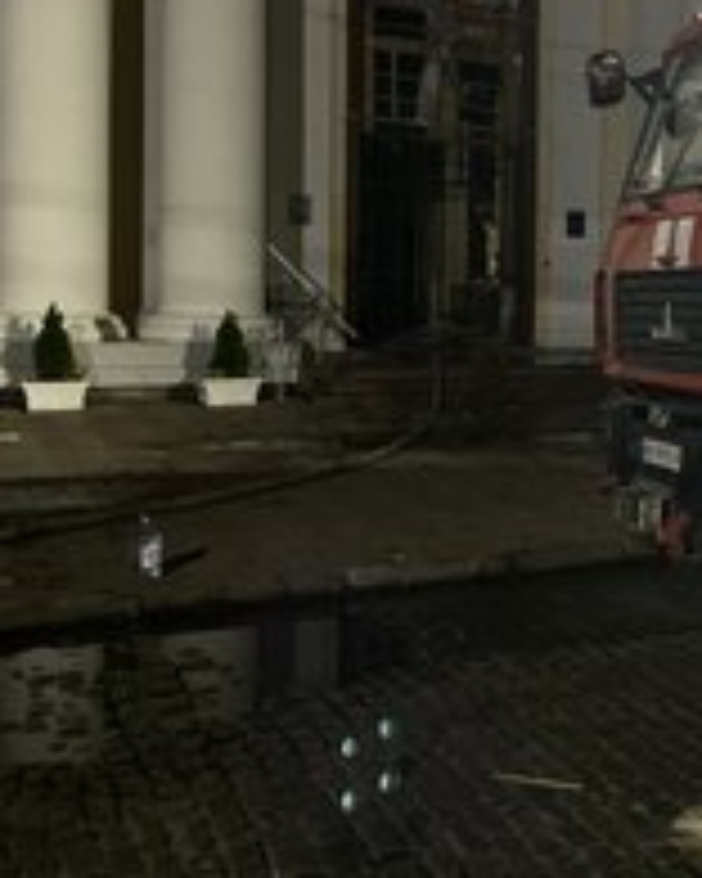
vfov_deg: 35.8
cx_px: 824
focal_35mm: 52
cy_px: 329
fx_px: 1350
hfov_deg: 26.2
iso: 250
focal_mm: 4.2
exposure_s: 1/56
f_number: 1.6
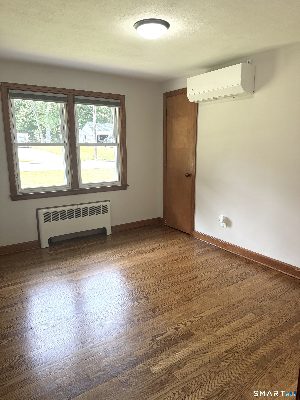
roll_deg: +0.9
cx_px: 150
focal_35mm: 24
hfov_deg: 56.8
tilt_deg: -11.2
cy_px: 200
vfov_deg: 71.6
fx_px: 277
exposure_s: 1/197
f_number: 1.78
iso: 200
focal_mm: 6.76
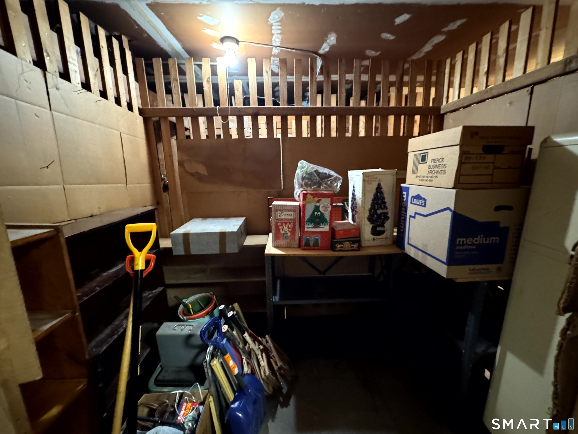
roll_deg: +2.0
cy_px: 217
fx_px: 234
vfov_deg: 85.7
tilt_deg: -11.8
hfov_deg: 102.1
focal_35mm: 14
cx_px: 289
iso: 1250
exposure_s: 1/30
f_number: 2.2
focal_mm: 2.22
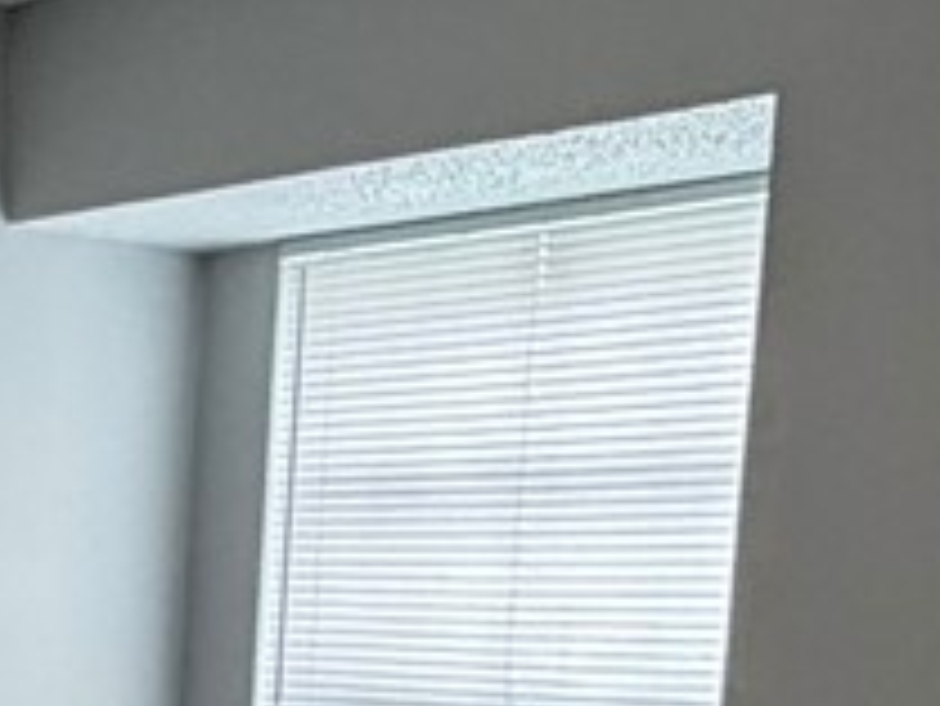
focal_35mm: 107
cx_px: -144
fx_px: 2907
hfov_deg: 17.6
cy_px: 1174
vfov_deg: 12.8
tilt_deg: -11.0
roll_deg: -1.8
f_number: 2.2
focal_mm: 2.22
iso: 320
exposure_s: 1/60
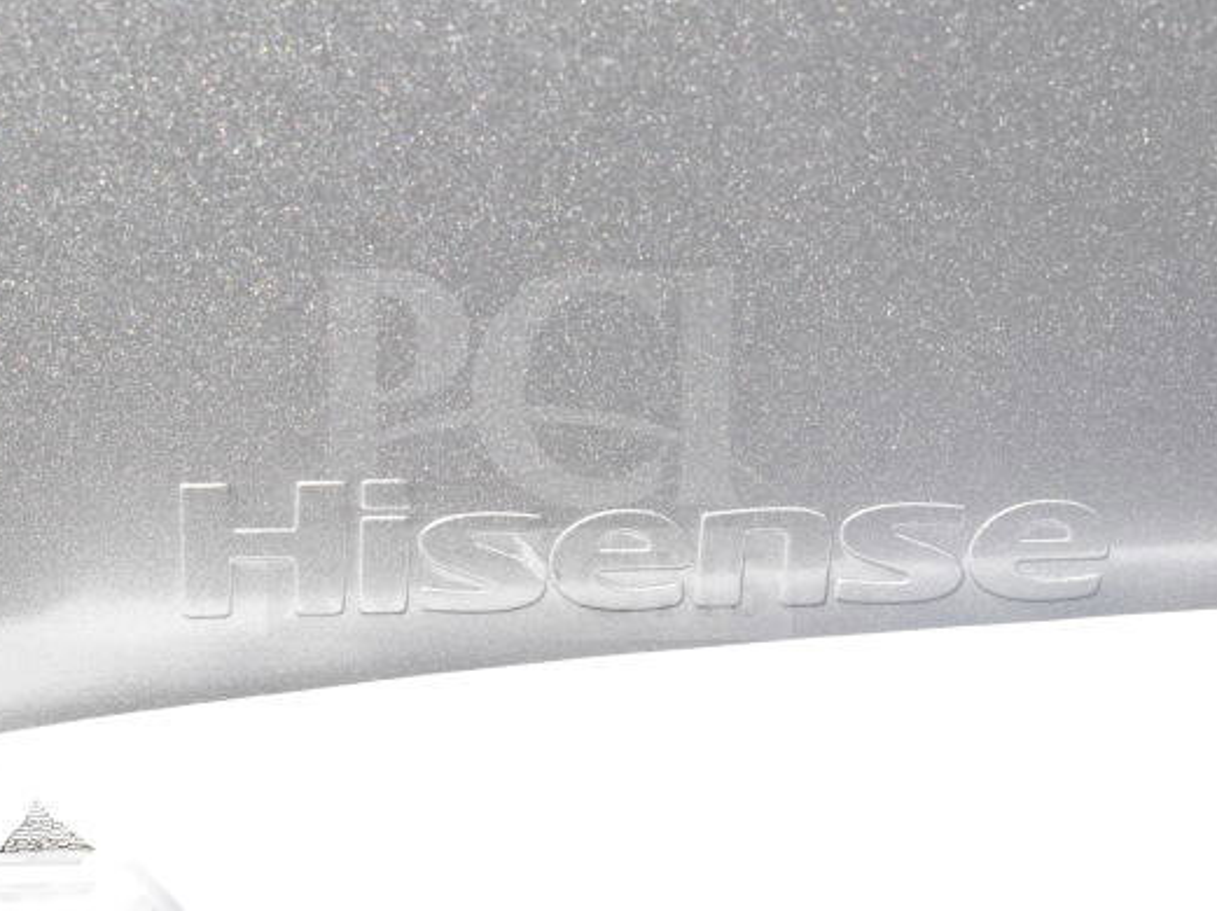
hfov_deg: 27.4
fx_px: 2494
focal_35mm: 71
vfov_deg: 20.7
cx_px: 528
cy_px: 454
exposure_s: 1/640
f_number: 13
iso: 1600
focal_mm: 42
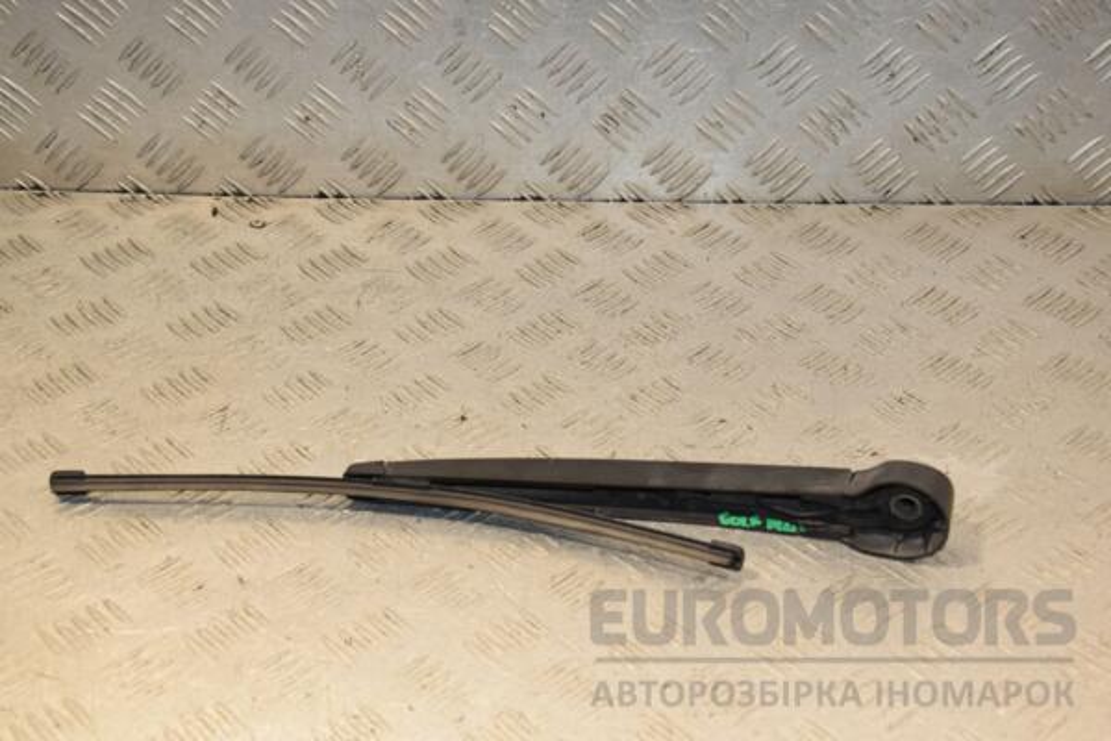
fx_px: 1852
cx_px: 556
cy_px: 370
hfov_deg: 33.4
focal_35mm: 60
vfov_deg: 22.6
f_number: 7.1
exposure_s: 1/200
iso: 800
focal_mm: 40
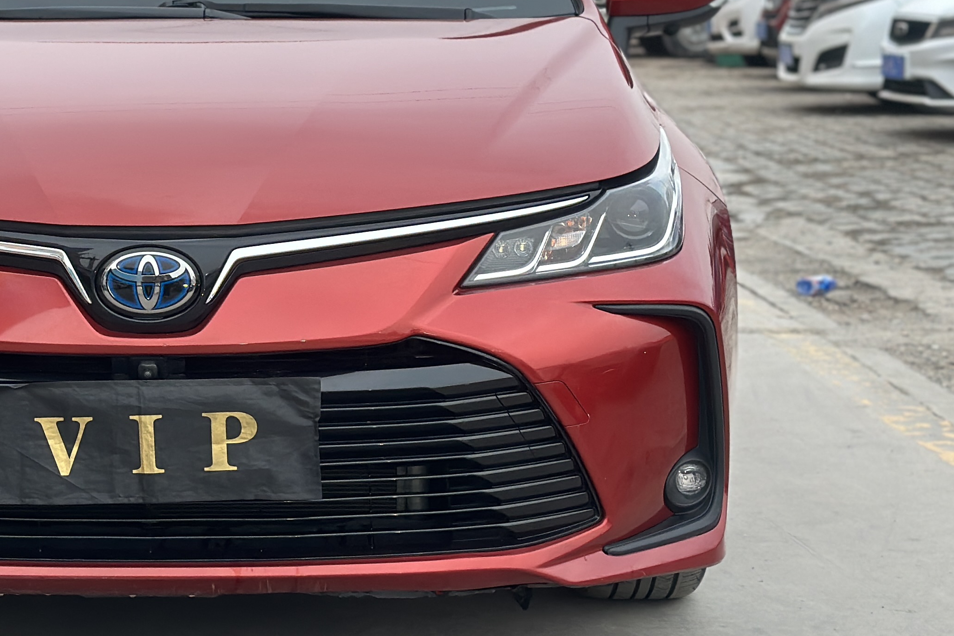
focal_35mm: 98
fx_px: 2597
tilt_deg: -6.3
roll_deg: +0.2
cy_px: 235
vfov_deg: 13.9
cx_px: 177
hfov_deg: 20.6
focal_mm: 6.86
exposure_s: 1/123
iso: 125
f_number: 1.78
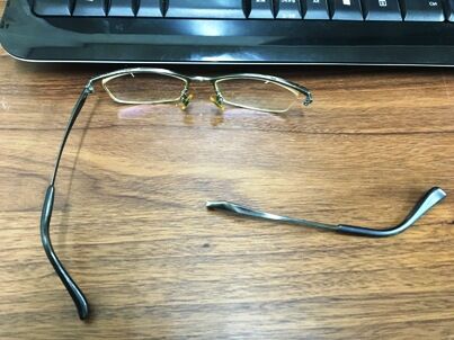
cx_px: 227
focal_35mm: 29
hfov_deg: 61.7
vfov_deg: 48.2
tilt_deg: -55.0
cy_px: 170
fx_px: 380
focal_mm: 4.15
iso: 200
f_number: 2.2
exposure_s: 1/15
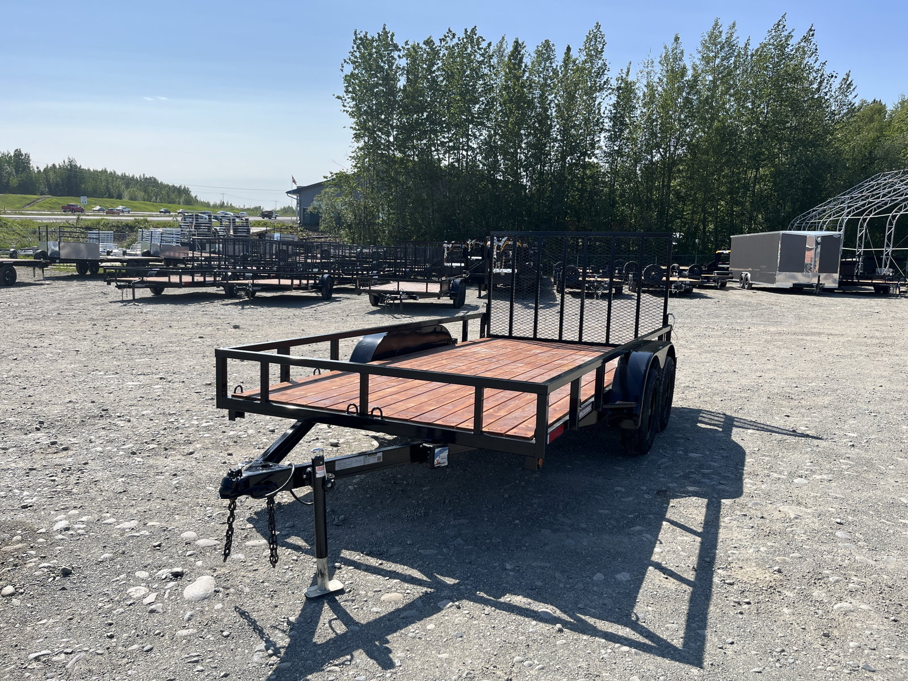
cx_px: 454
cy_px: 340
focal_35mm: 26
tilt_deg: -7.7
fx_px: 682
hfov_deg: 67.3
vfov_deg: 53.1
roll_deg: -2.4
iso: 50
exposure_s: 1/3049
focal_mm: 5.1
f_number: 1.6
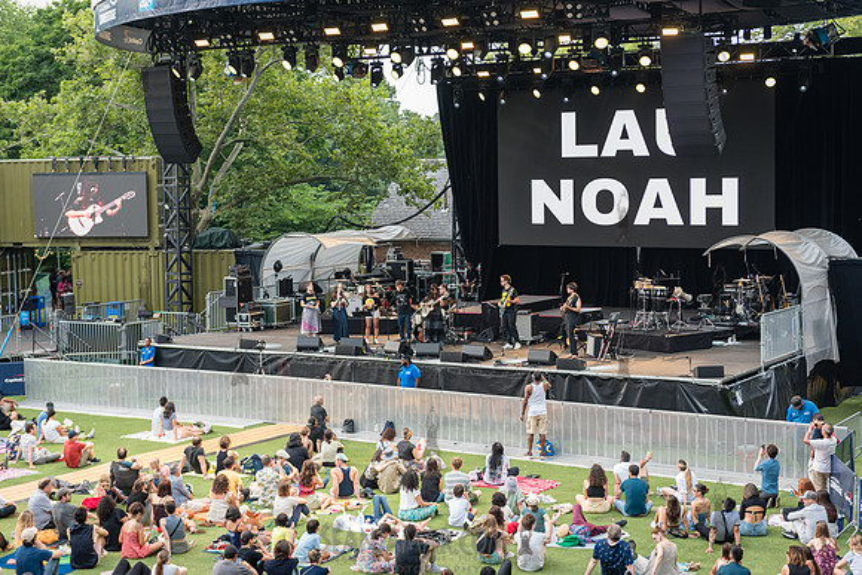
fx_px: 1437
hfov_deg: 33.4
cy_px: 288
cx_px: 431
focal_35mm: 60
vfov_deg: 22.6
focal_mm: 60
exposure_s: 1/320
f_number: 3.5
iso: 500
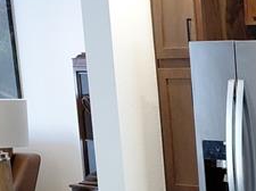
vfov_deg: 12.6
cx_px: 446
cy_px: 240
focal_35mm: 114
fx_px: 842
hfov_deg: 15.2
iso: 250
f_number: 1.8
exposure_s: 1/60
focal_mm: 4.69
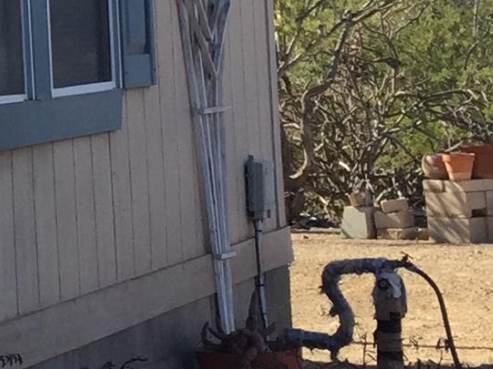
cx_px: -560
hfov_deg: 11.0
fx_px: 2279
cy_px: -82
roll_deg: +2.1
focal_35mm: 160
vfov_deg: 9.2
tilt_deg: +2.7
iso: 32
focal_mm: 4.15
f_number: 2.2
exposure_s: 1/920
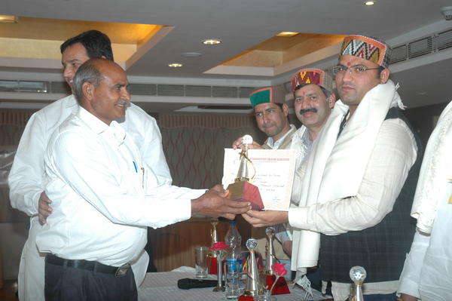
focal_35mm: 52
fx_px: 659
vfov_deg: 25.7
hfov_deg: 37.9
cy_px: 150
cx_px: 226
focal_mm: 35
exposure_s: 1/60
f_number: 4.2
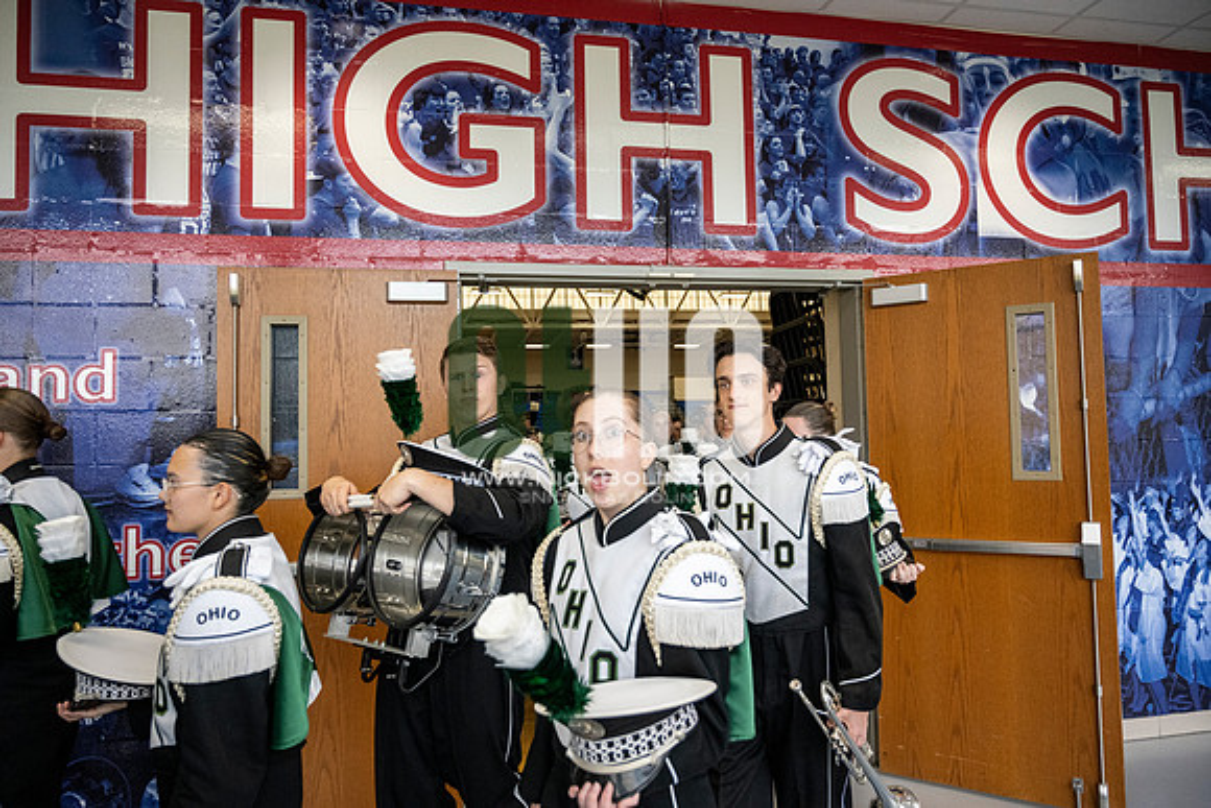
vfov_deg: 53.2
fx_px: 807
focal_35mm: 24
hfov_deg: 73.7
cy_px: 404
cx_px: 606
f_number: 4
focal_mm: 24
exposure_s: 1/800
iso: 3200
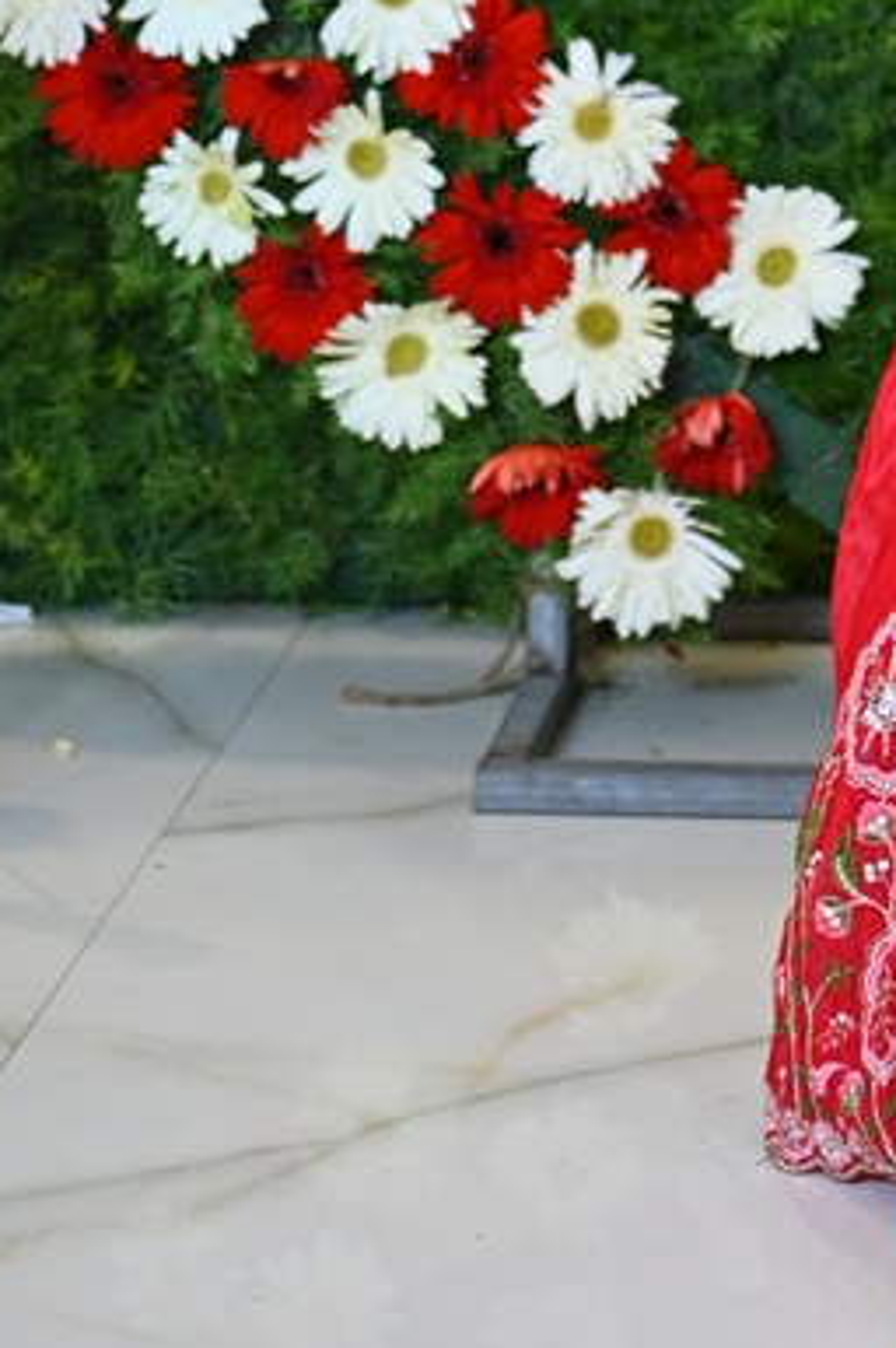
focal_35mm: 157
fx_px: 5871
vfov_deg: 12.3
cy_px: -802
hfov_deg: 8.4
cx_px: 1564
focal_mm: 40
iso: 160
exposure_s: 1/320
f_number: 2.2
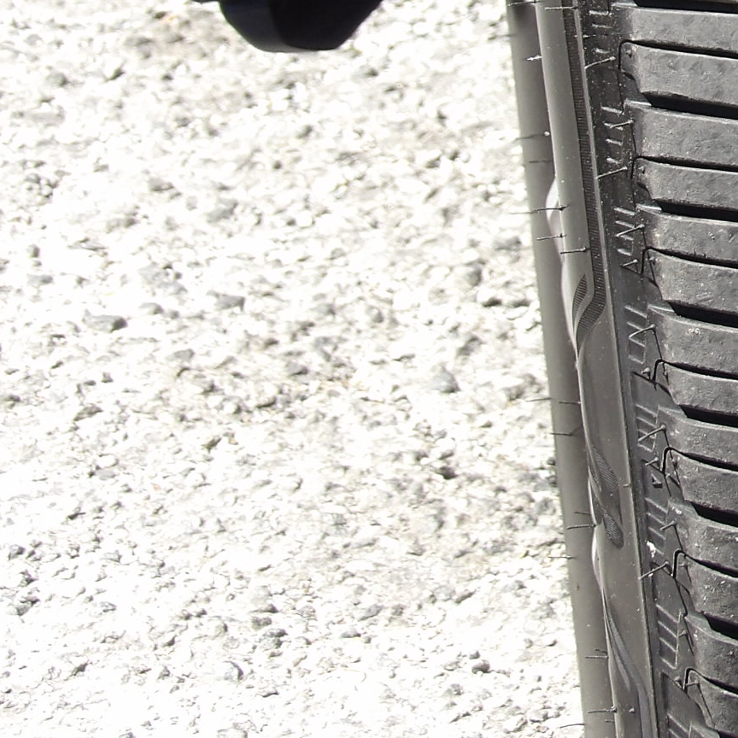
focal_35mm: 321
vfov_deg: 5.4
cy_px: 24
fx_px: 7743
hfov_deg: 5.4
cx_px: 1002
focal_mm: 21.7
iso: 100
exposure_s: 1/213
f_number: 4.2
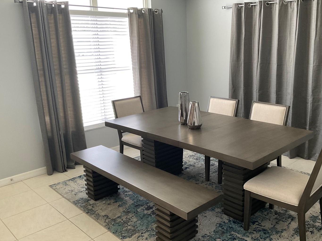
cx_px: 181
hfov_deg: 53.8
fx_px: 316
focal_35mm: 34
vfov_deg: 41.8
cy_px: 121
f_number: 1.8
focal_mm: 3
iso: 50
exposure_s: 1/60
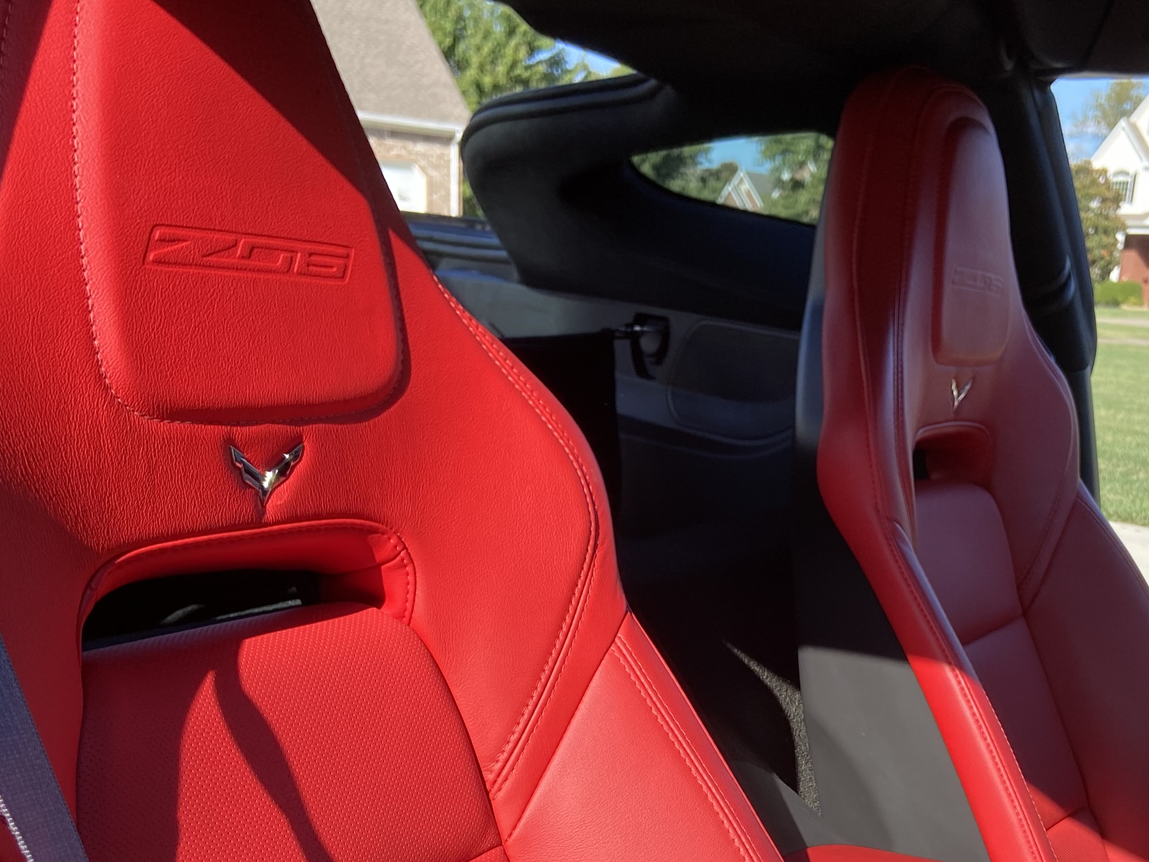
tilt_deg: -18.5
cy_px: 741
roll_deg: -2.7
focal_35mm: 46
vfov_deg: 30.4
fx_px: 1527
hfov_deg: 40.8
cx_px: 747
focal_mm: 4.25
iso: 32
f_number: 1.8
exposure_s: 1/651
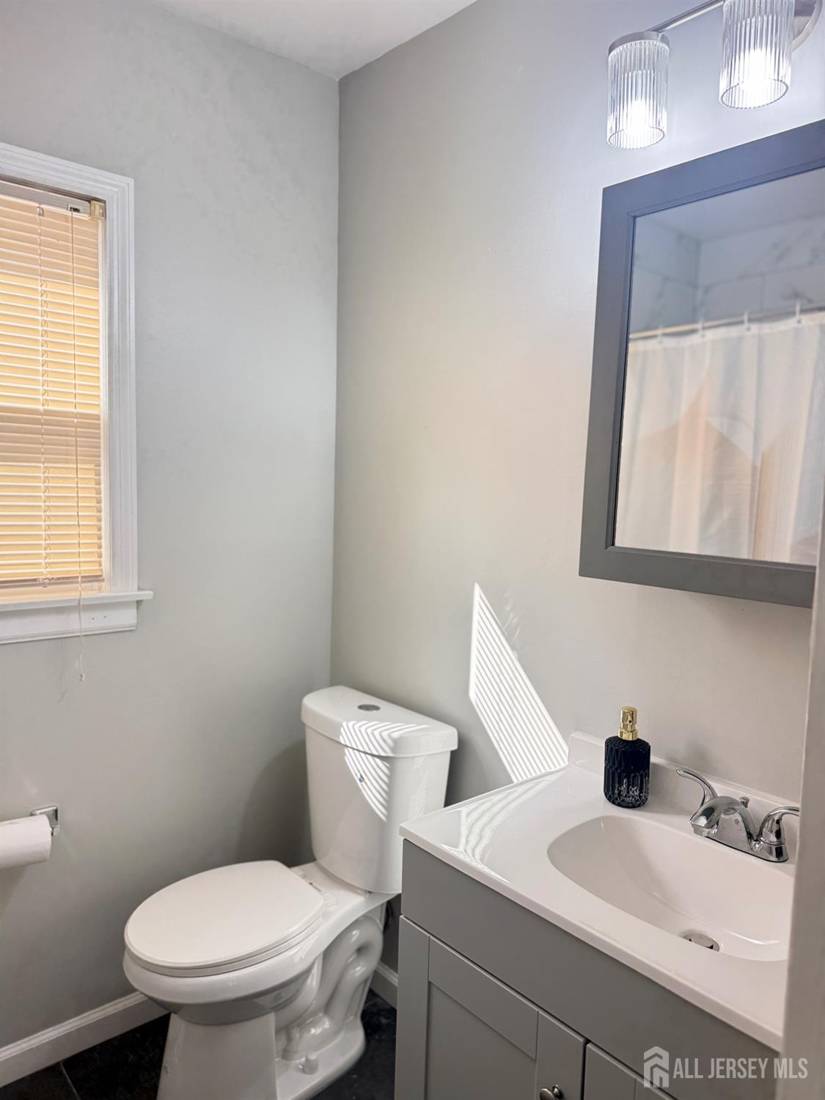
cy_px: 550
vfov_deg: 71.6
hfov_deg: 56.8
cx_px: 412
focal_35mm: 24
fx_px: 763
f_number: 1.78
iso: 160
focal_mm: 6.76
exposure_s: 1/234
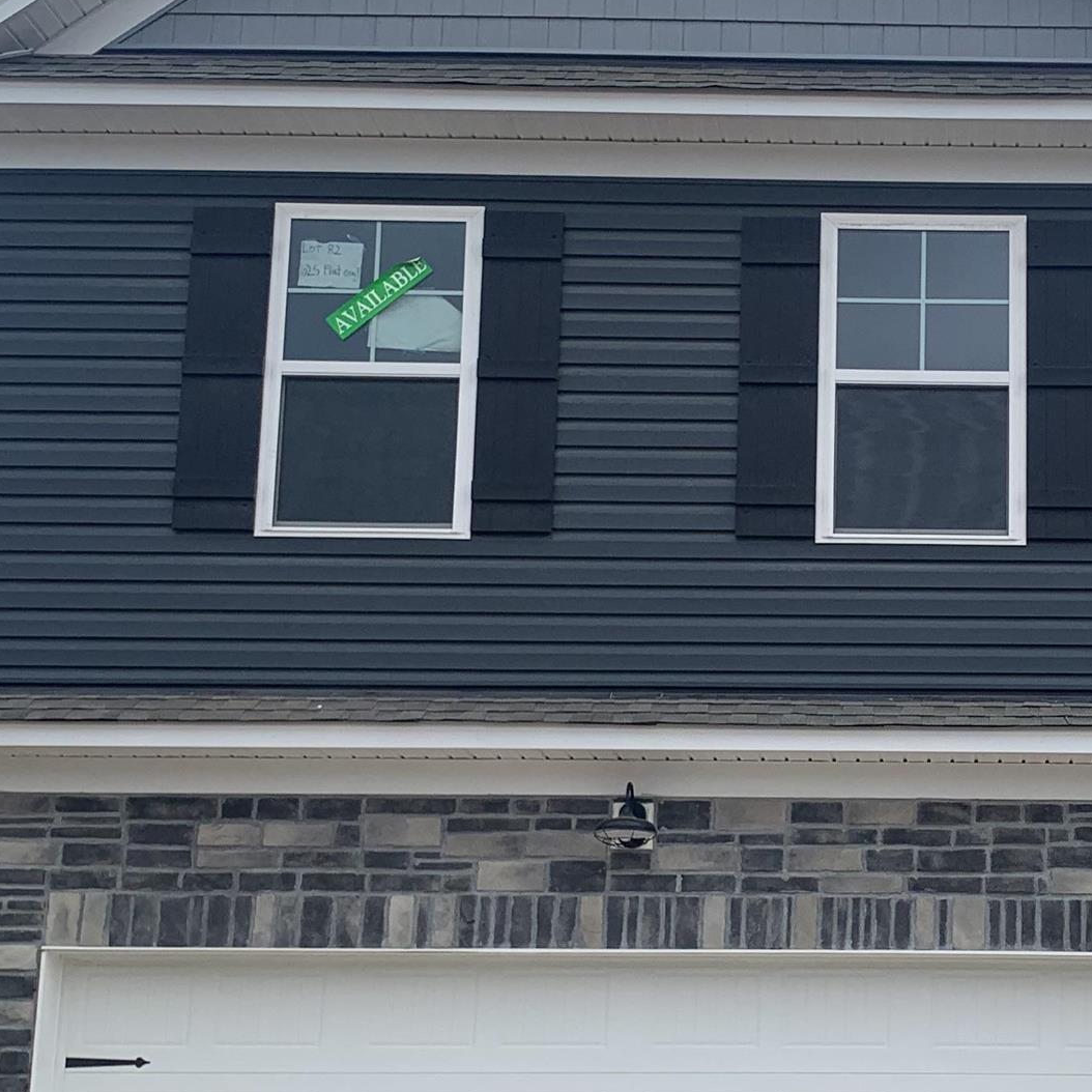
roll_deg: +0.2
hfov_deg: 25.0
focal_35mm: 67
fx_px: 2391
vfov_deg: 25.7
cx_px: 957
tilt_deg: +11.0
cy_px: 634
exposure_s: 1/856
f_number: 1.8
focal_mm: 4.25
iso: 25
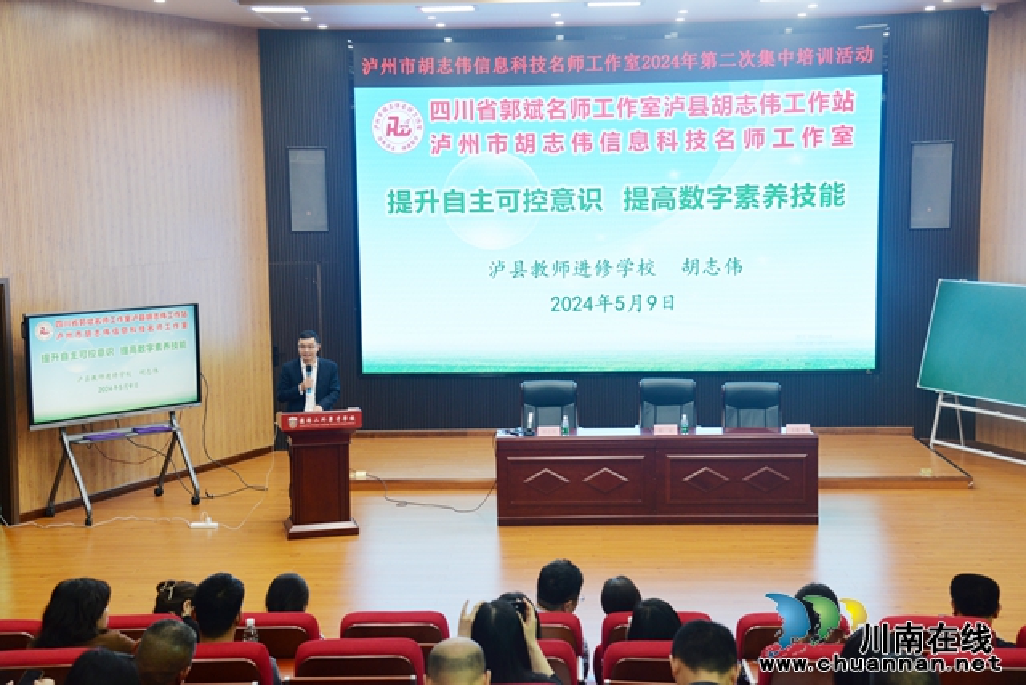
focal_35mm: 52
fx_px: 1482
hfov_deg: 38.2
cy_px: 342
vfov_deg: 26.0
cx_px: 513
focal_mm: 52
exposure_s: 1/100
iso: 400
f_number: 4.5
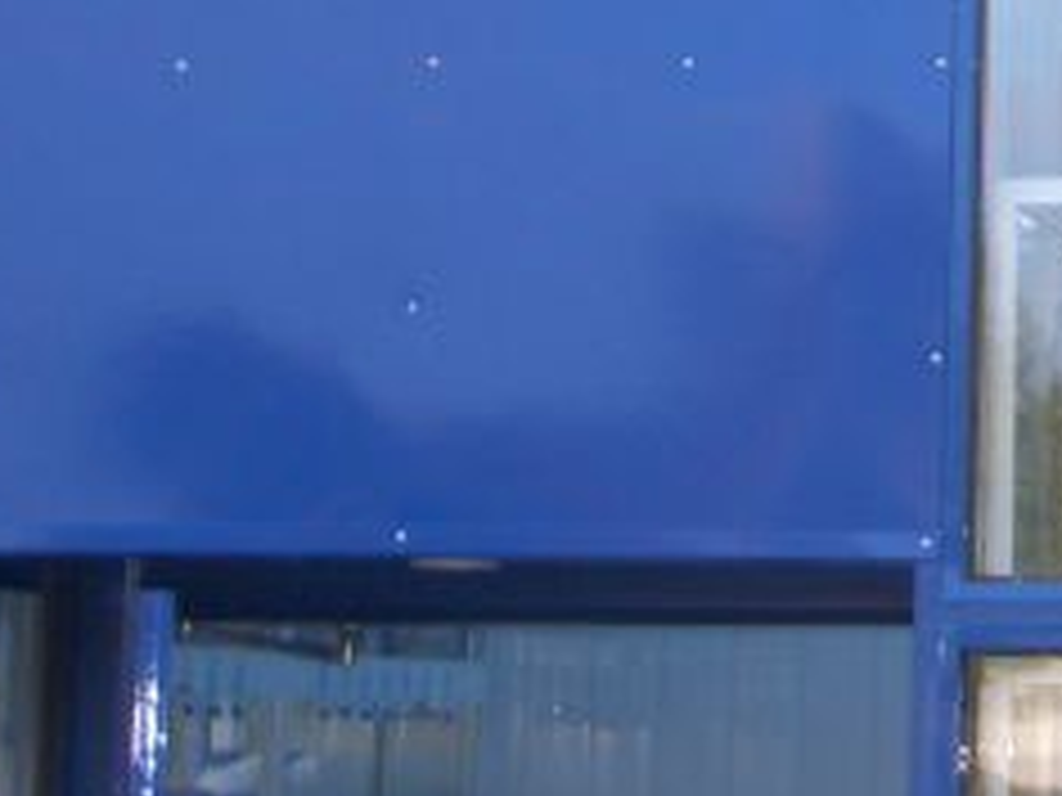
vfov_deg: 8.7
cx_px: 1454
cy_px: -396
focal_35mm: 166
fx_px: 5093
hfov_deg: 11.5
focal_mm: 8.2
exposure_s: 1/200
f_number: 3.1
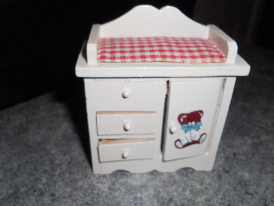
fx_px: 253
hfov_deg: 56.8
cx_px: 137
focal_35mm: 32
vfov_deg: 44.2
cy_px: 103
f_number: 8.8
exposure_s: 1/25
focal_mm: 5.8
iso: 80
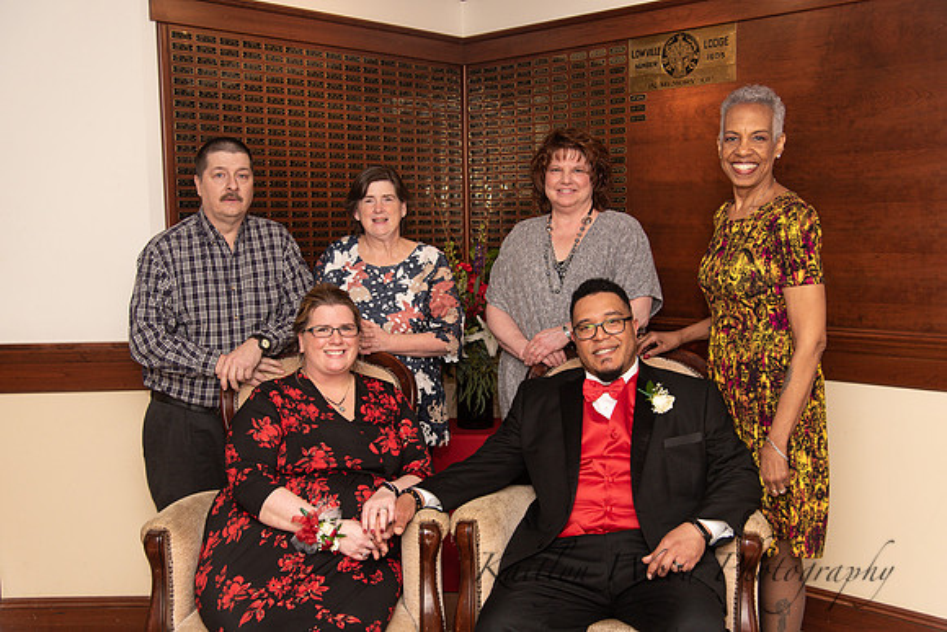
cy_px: 316
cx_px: 474
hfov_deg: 50.7
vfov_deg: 35.1
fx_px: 1000
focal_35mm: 38
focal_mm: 38
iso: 800
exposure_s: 1/200
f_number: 4
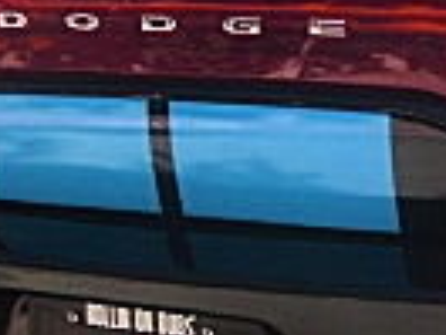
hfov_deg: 11.0
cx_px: 574
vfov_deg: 8.5
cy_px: 254
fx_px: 2255
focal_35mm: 175
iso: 50
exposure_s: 1/125
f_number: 2.8
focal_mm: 6.3
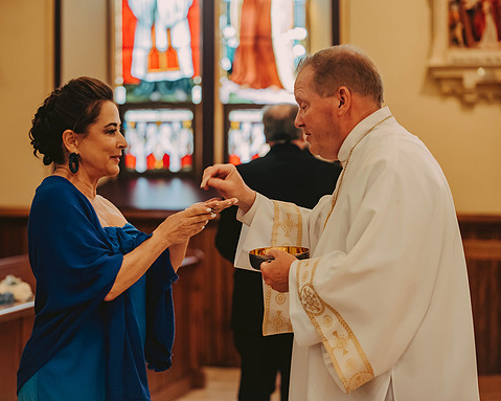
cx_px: 223
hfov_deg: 16.6
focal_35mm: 116
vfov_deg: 13.3
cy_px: 200
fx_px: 1720
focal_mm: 102
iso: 1600
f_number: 2.8
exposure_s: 1/80
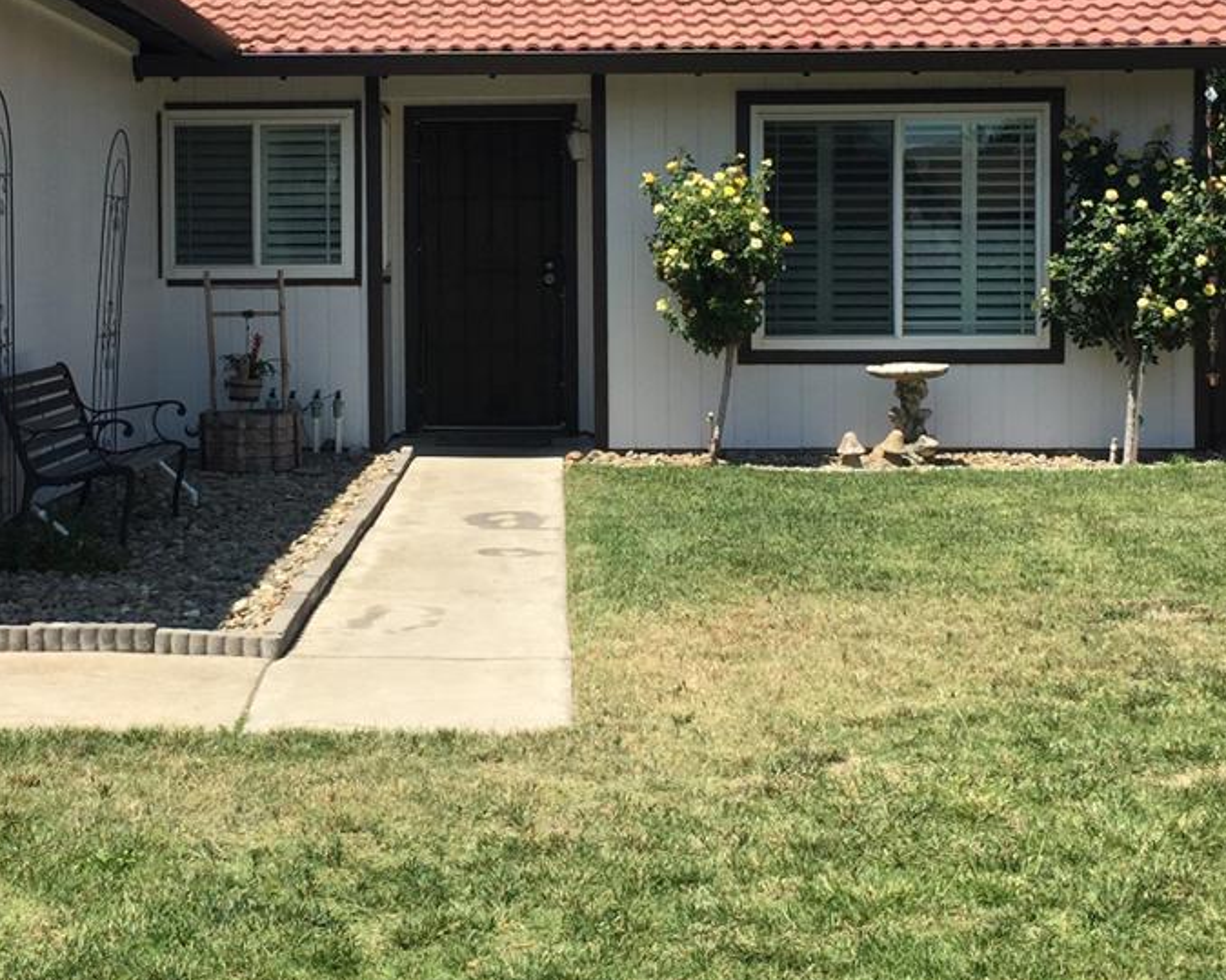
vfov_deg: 24.1
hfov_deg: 29.9
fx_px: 2286
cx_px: 446
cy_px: 342
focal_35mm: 63
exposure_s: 1/1721
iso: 32
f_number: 2.2
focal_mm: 4.15
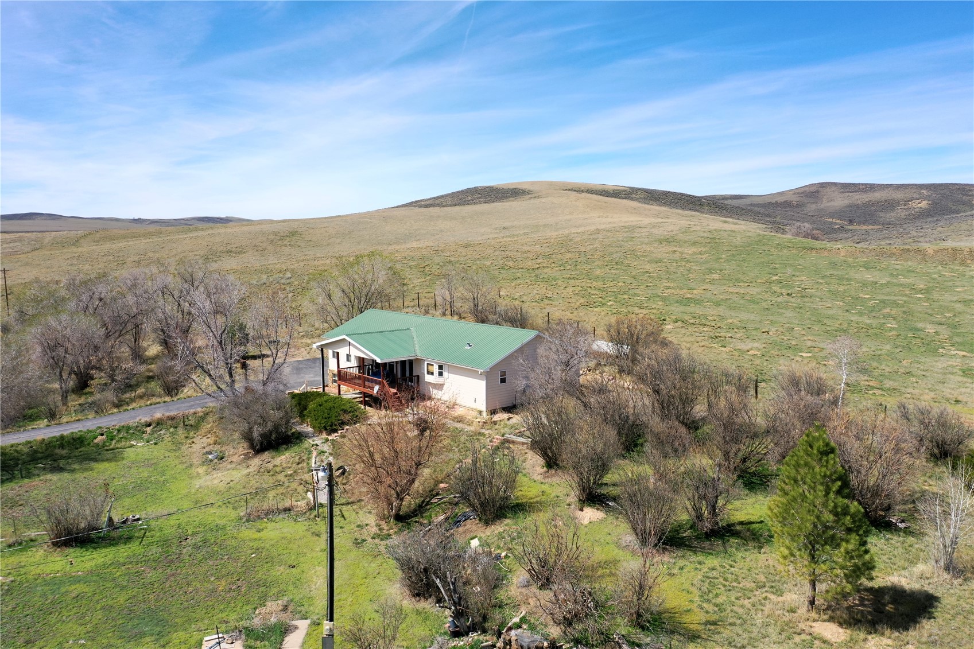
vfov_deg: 46.4
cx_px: 487
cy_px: 324
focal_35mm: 28
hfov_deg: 65.5
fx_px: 757
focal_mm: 10.26
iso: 100
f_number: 5.6
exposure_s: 1/500
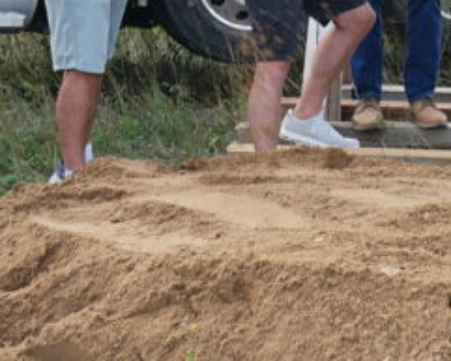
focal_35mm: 168
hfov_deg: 11.4
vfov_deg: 9.0
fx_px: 2243
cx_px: 460
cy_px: -148
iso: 100
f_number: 6.3
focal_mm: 36
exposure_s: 1/100
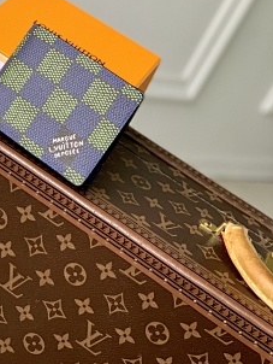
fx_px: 903
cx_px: 50
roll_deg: -27.5
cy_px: 77
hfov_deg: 17.0
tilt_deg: -21.6
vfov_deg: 22.5
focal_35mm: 86
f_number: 2.4
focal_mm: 6
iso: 80
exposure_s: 1/122
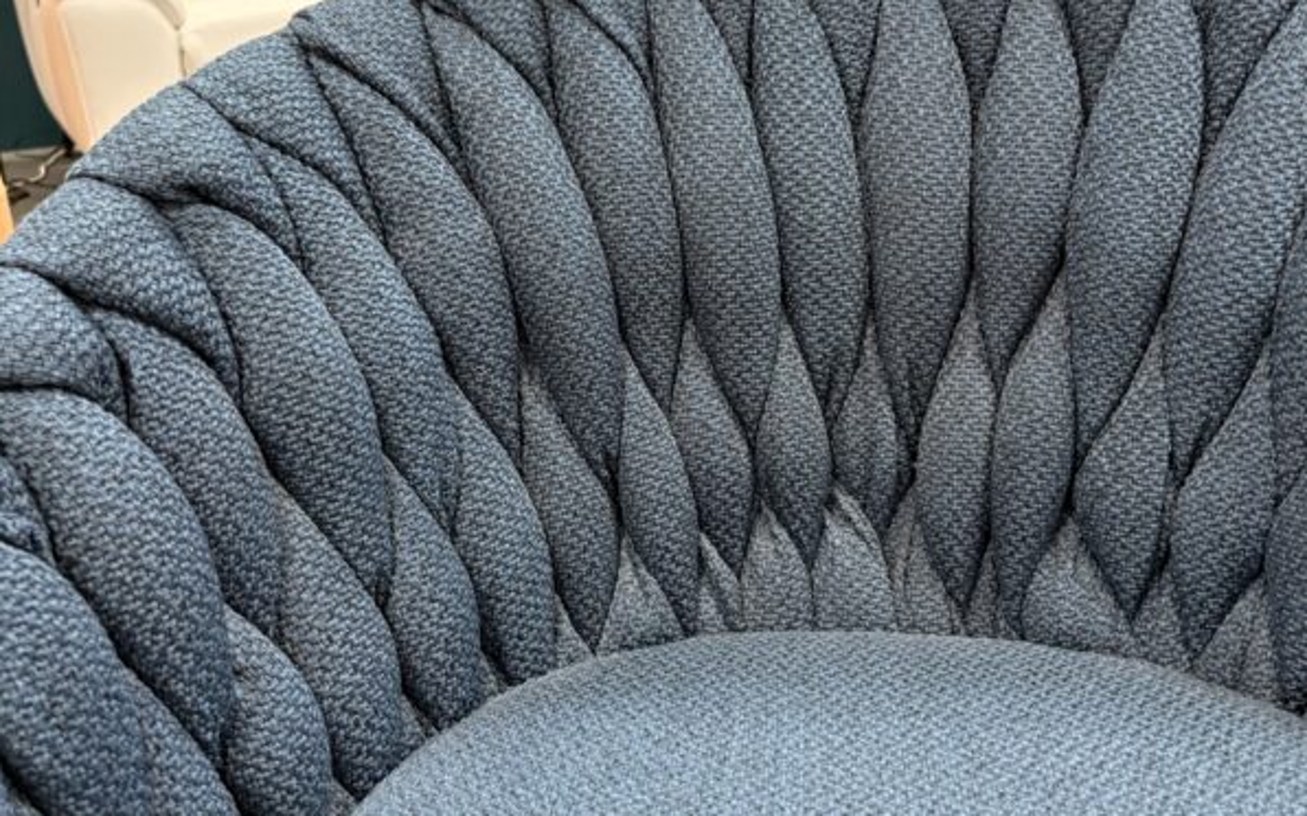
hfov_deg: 52.8
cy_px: 314
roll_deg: +2.0
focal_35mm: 37
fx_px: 1317
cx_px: 656
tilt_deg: -20.2
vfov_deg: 34.3
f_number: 1.6
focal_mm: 5.96
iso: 200
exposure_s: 1/50
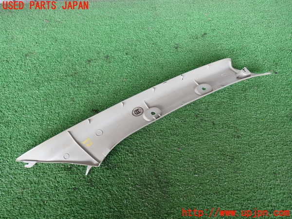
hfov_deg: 60.0
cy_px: 110
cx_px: 146
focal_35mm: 30
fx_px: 253
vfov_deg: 46.8
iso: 200
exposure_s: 1/50
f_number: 2.3
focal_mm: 5.4
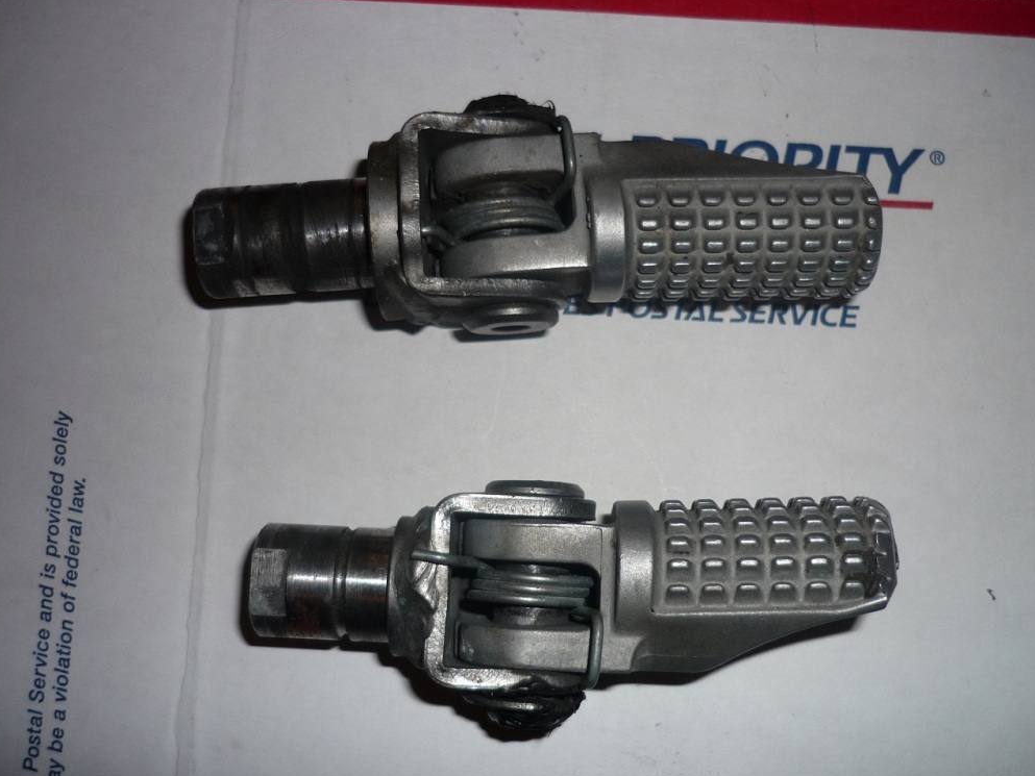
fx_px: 1017
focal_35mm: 34
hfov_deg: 54.0
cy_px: 397
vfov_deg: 41.8
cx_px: 521
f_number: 2.8
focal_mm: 5.5
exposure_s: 1/30
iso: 100
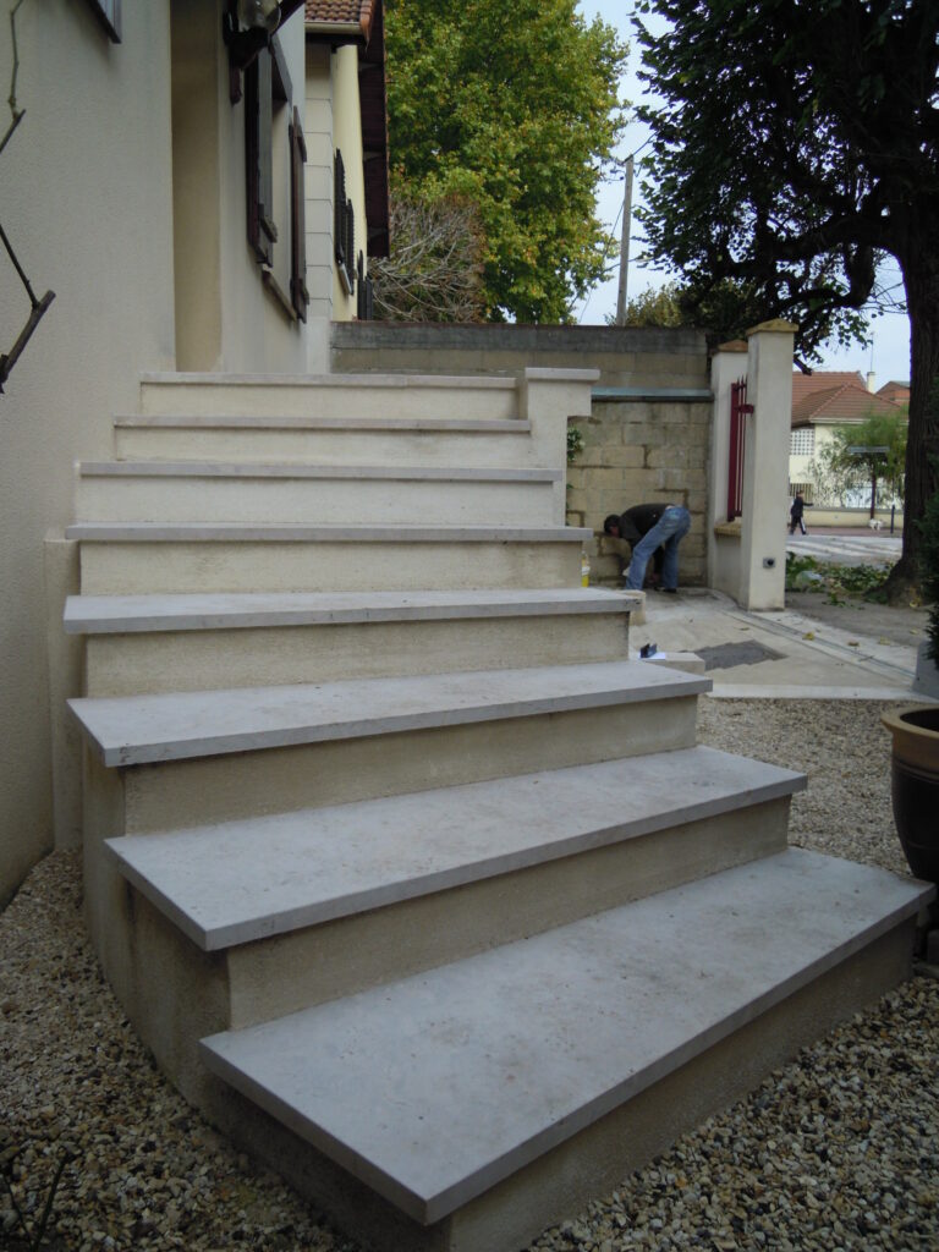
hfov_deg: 49.7
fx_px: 1013
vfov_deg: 63.4
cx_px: 470
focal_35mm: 28
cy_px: 626
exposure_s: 1/400
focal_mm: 5
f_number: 2.7
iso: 100
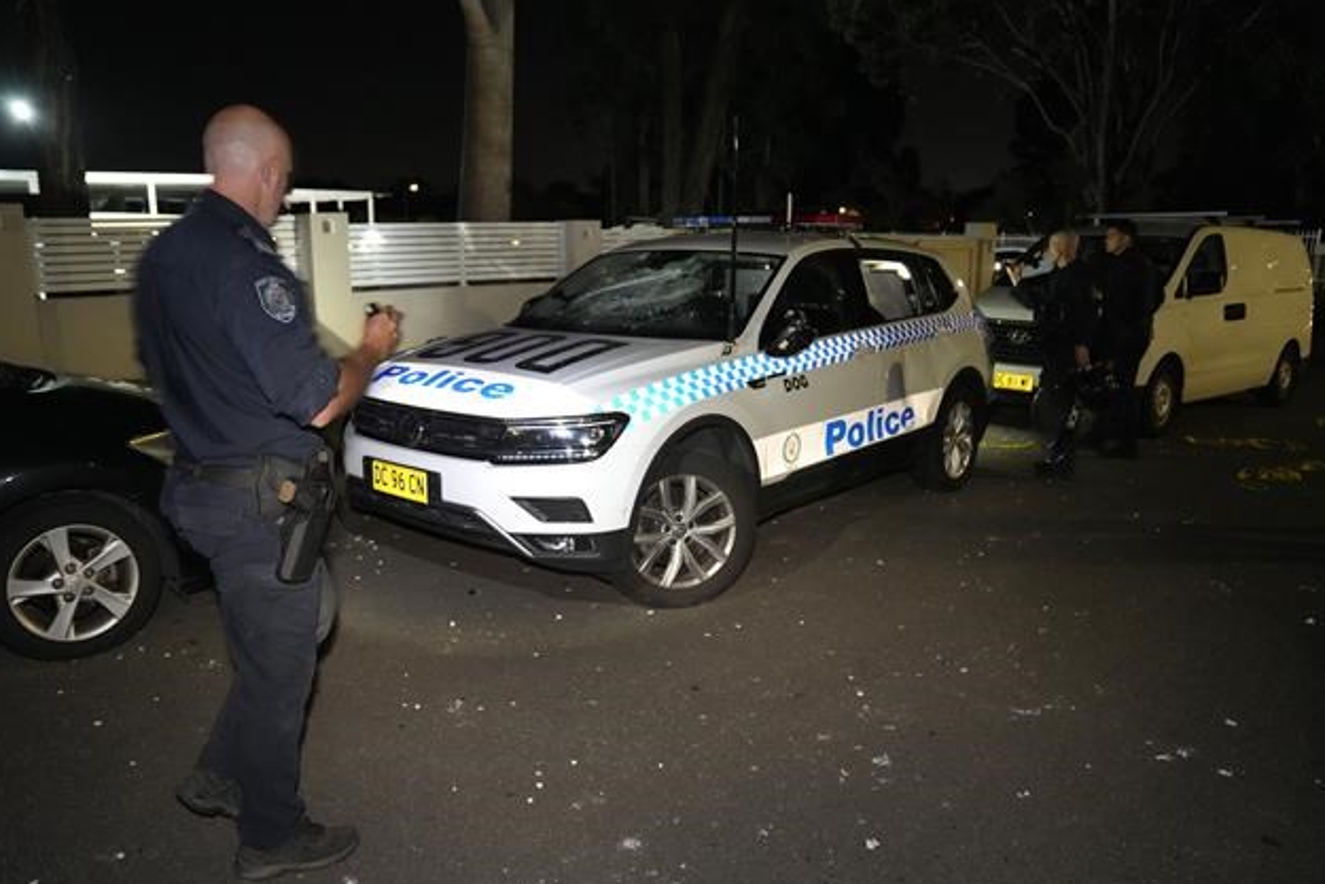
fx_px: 957
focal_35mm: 26
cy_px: 457
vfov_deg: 49.6
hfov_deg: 69.4
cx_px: 644
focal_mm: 25
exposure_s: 1/50
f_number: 2.8
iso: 6400
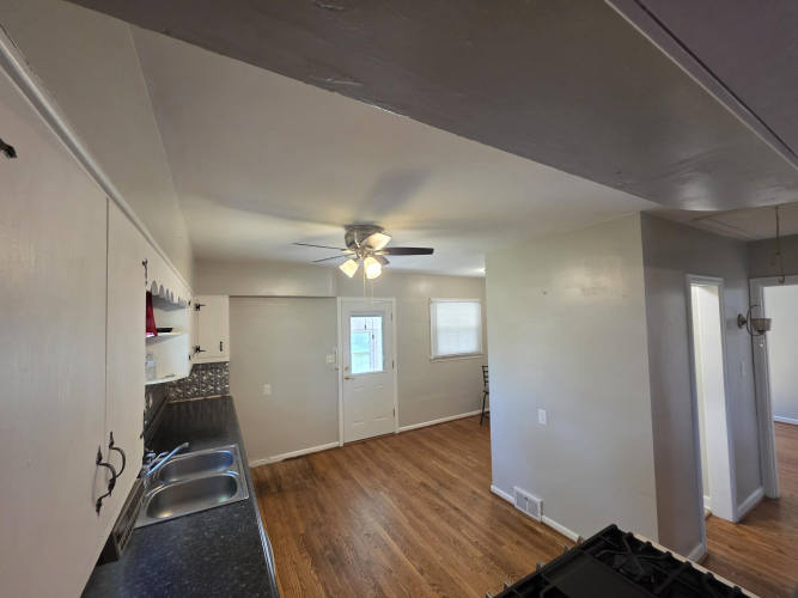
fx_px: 300
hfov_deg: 106.2
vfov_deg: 89.9
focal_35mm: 13
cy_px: 299
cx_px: 399
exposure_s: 1/60
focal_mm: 2.2
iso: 200
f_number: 1.9
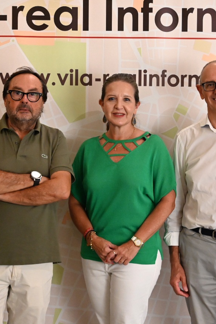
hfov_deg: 17.9
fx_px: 684
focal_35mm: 76
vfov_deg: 26.6
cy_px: 138
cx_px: 137
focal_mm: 41
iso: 6400
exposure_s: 1/400
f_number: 4
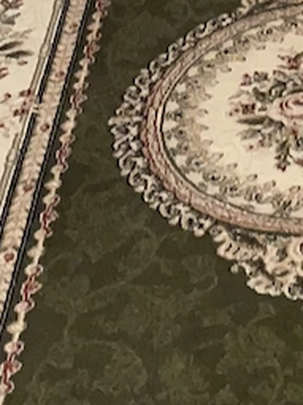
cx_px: 471
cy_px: -206
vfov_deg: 13.6
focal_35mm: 136
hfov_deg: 10.5
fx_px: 1589
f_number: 1.6
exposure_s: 1/100
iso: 400
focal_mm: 4.2
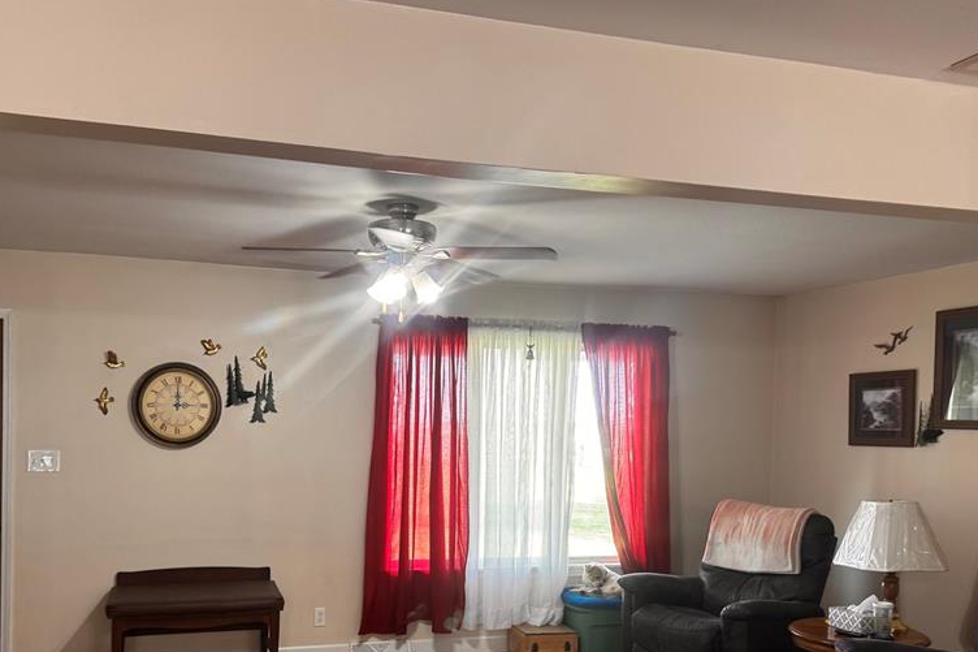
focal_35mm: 34
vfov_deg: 38.2
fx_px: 923
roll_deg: -1.0
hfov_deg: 55.6
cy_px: 461
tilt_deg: -2.5
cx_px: 419
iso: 125
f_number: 1.78
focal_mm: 6.76
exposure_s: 1/60
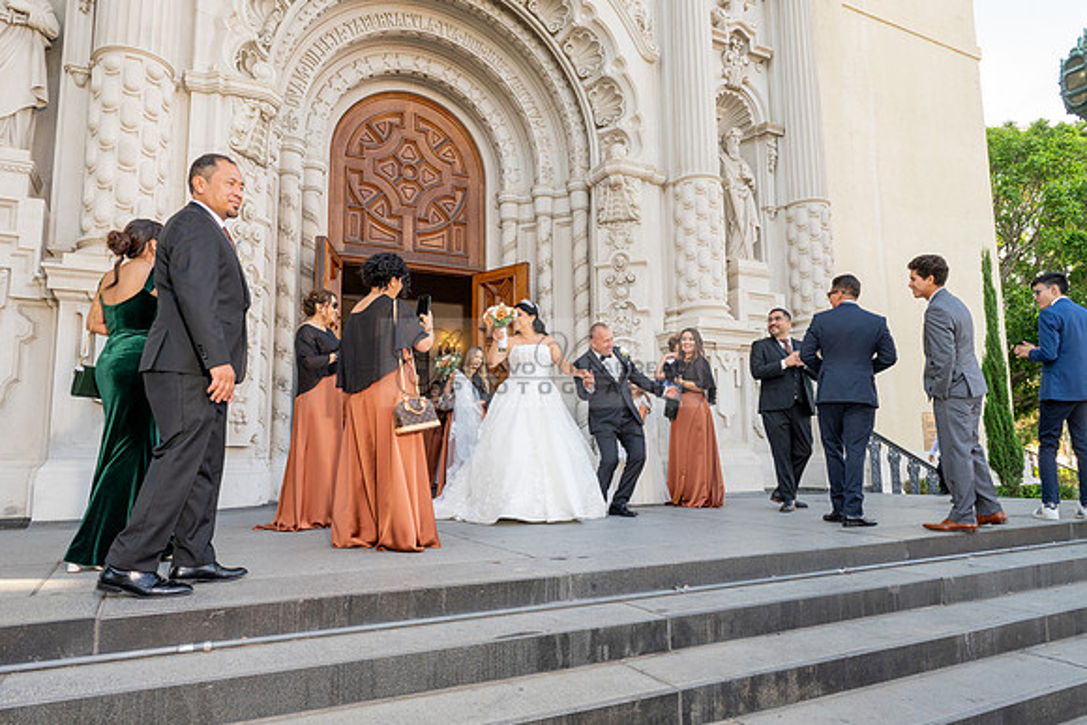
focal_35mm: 24
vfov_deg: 53.2
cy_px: 362
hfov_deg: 73.7
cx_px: 544
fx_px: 725
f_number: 9
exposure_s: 1/200
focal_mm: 24
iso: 1000
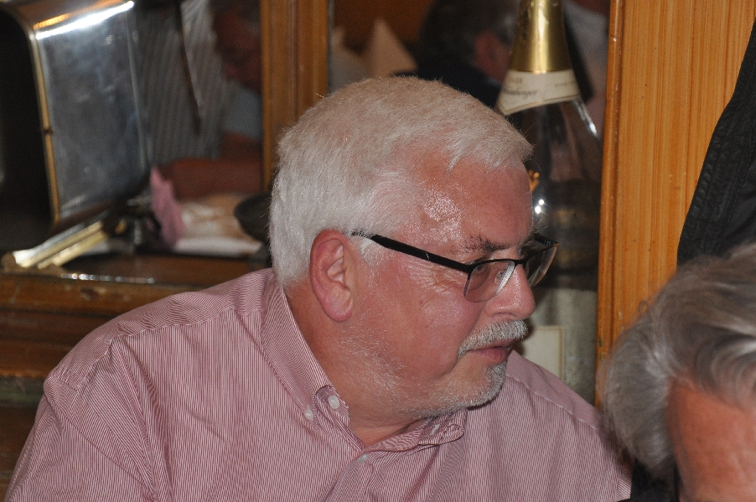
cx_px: 380
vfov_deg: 10.3
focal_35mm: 133
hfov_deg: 15.4
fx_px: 2789
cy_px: 255
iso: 800
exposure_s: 1/60
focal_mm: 80
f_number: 5.3
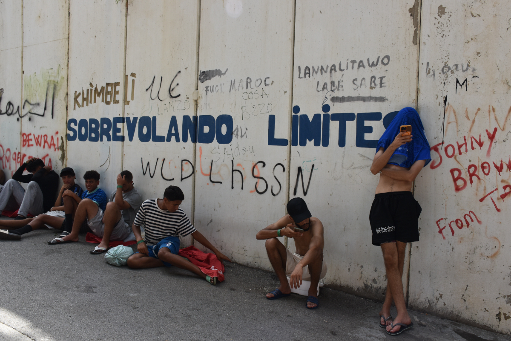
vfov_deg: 40.0
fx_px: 468
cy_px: 170
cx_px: 256
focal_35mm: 33
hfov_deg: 57.2
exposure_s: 1/250
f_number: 8
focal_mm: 22
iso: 360
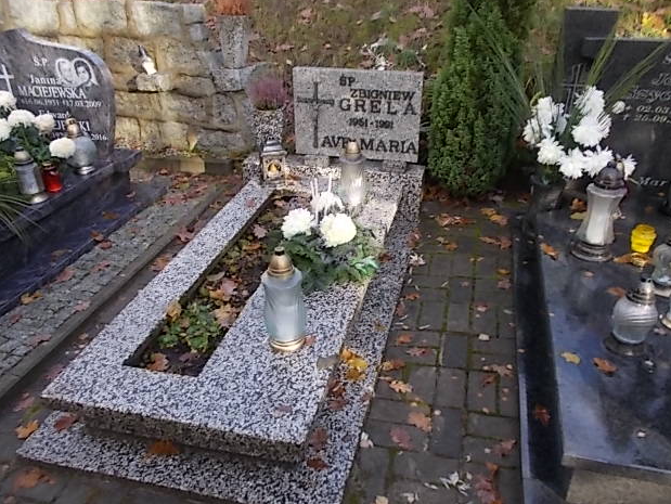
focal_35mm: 31
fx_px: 601
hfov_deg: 58.3
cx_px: 328
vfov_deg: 45.5
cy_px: 254
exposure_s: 1/80
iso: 80
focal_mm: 5.3
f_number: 3.4
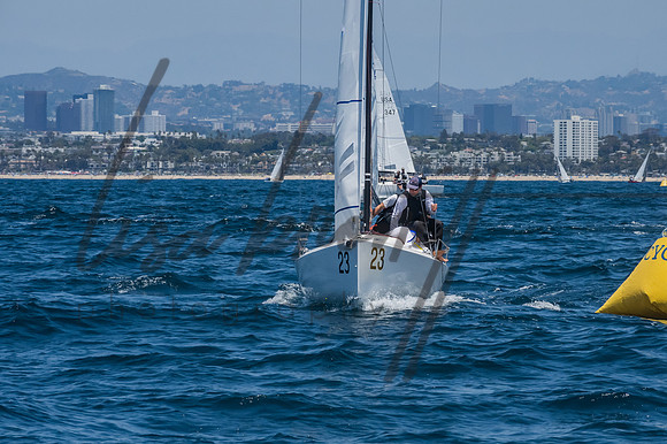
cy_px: 222
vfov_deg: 5.7
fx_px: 4444
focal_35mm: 240
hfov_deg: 8.6
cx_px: 334
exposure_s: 1/1600
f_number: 14
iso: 640
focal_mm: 160
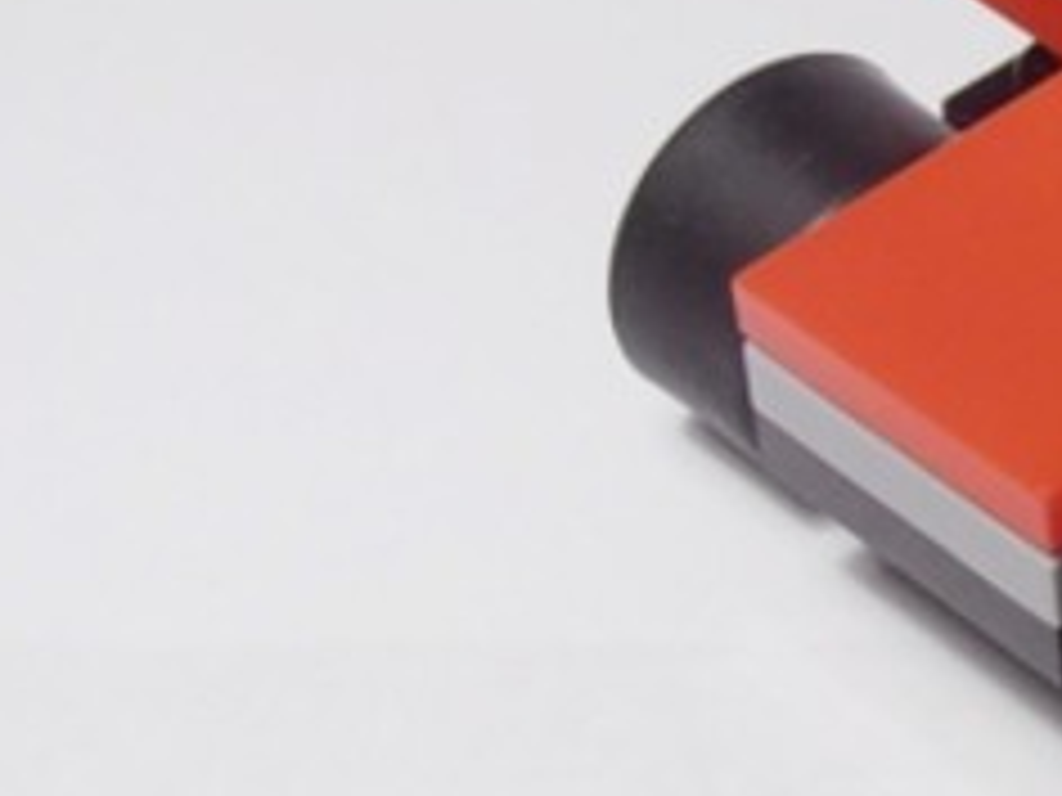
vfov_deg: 10.5
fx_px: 4326
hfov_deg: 13.2
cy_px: 515
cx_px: 1620
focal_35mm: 141
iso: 100
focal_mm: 6.61
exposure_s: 1/60
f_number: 3.9
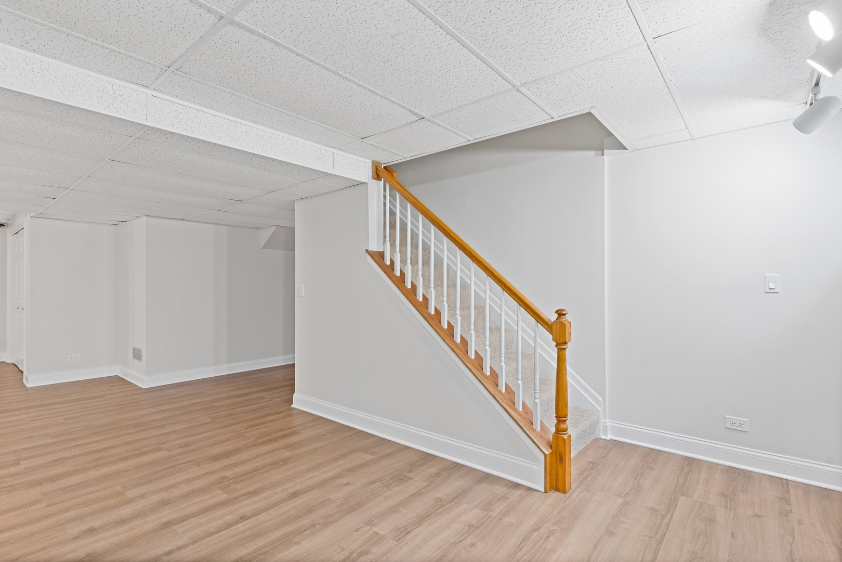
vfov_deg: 70.4
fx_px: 398
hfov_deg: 93.3
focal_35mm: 17
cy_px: 281
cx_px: 421
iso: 400
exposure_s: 1/1.25
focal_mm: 17
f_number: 8
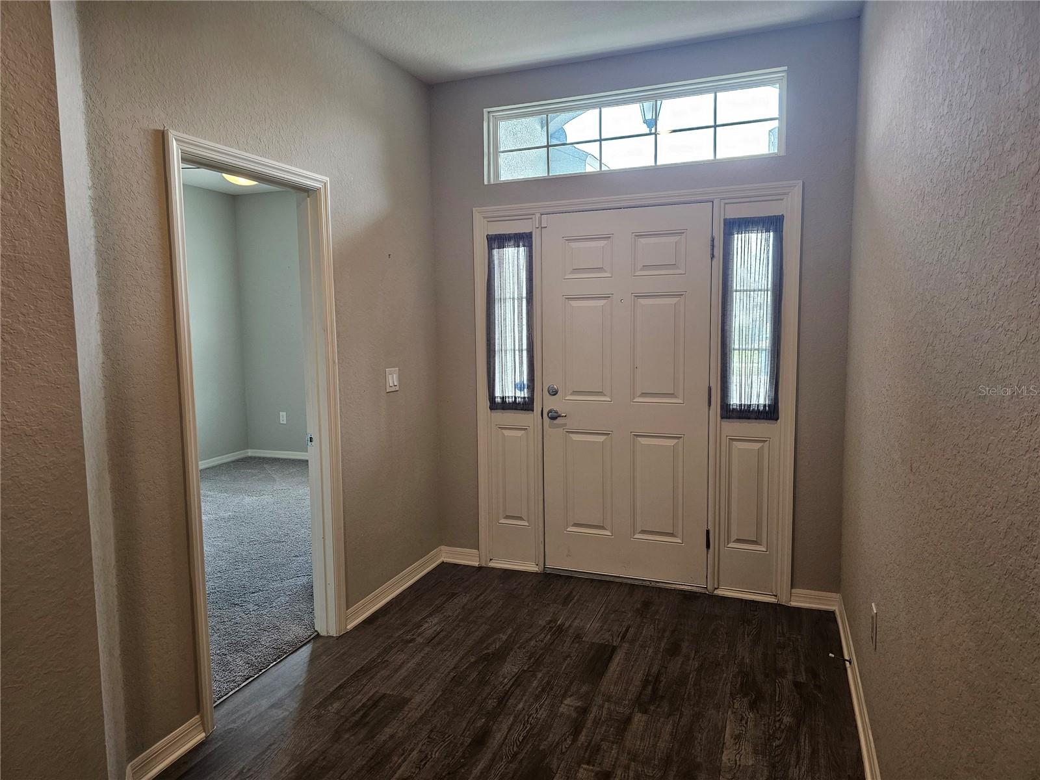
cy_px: 390
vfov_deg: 58.9
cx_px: 520
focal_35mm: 23
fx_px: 691
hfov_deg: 73.9
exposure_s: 1/120
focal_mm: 6.3
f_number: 1.7
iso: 160
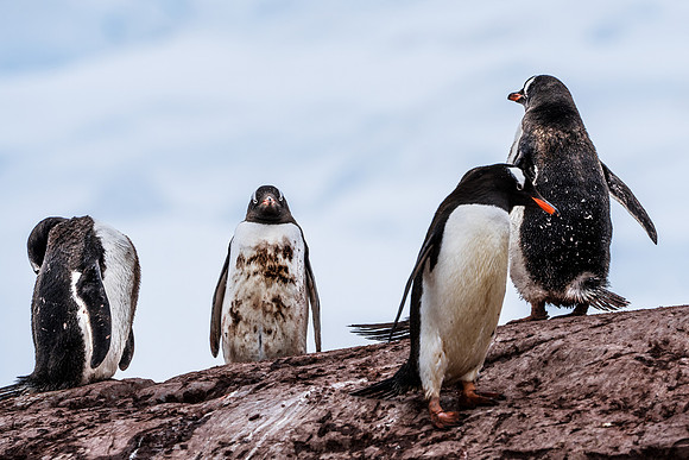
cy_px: 205
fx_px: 11465
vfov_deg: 2.3
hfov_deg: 3.4
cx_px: 381
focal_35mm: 599
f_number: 10
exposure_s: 1/1000
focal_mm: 541
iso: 320
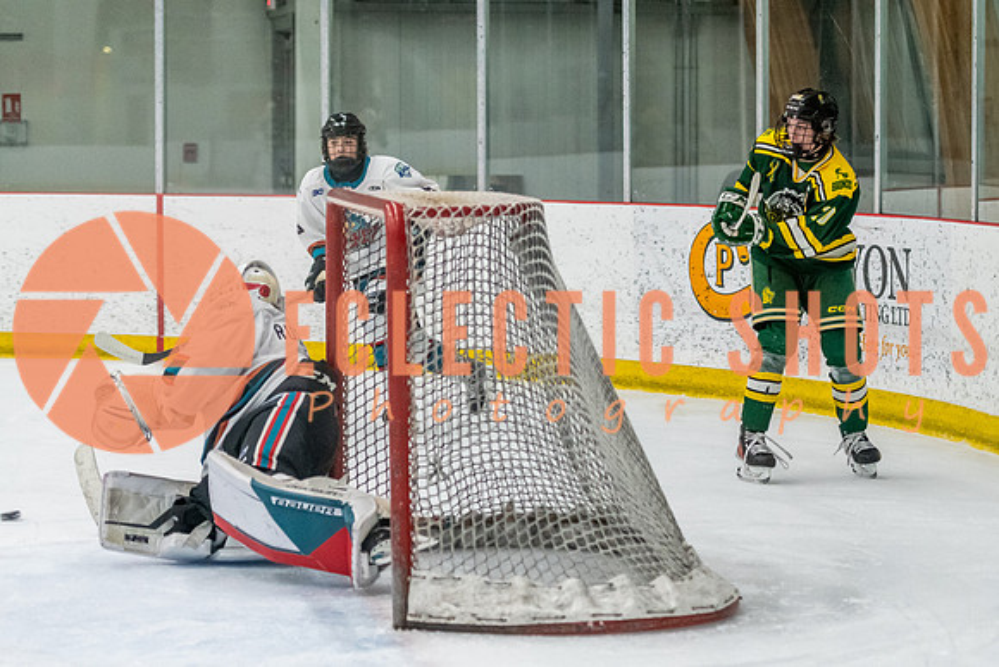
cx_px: 770
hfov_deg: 14.5
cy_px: 359
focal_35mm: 141
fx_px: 3900
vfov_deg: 9.8
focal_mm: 90
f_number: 2.8
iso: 4000
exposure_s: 1/800
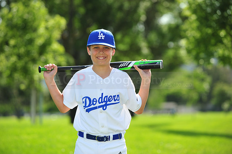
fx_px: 1063
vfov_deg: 8.3
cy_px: 77
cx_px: 116
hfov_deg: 12.5
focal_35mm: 165
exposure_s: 1/1600
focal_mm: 165
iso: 320
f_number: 4.5
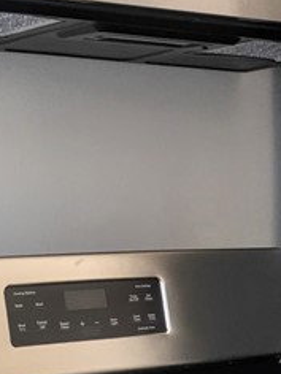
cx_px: 370
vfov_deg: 15.6
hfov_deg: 11.4
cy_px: 263
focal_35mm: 126
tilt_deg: -3.5
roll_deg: -0.5
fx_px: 1364
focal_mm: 4.15
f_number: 2.2
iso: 100
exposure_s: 1/30
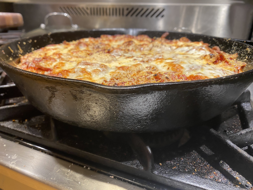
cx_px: 126
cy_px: 95
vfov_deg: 53.1
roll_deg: +0.7
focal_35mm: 26
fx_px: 190
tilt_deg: -25.2
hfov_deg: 67.3
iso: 80
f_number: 1.8
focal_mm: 4.25
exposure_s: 1/60
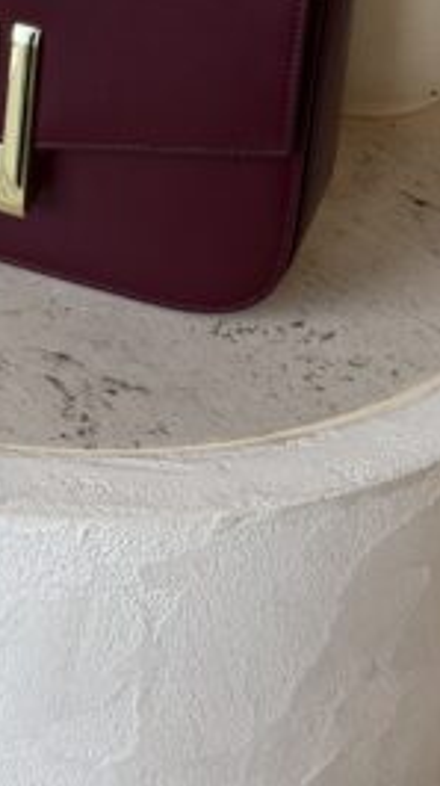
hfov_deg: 11.4
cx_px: 41
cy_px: 16
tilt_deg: -30.9
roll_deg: -3.7
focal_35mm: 105
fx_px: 2185
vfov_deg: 19.8
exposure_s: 1/450
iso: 64
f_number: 1.78
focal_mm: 6.76
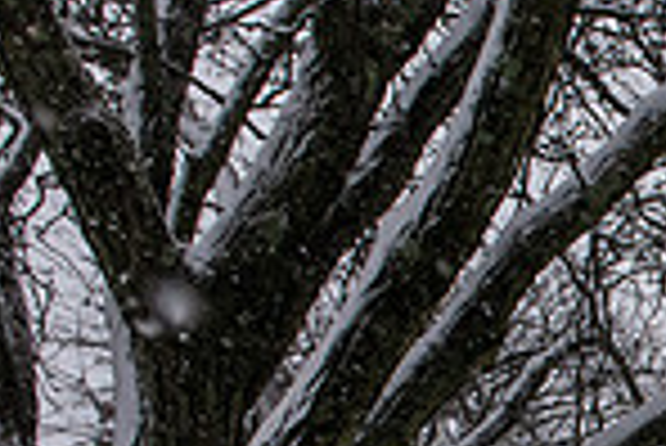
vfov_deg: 13.7
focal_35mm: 94
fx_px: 1741
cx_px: 1134
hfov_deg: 18.0
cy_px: 660
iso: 1000
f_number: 6.3
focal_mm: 24
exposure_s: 1/640
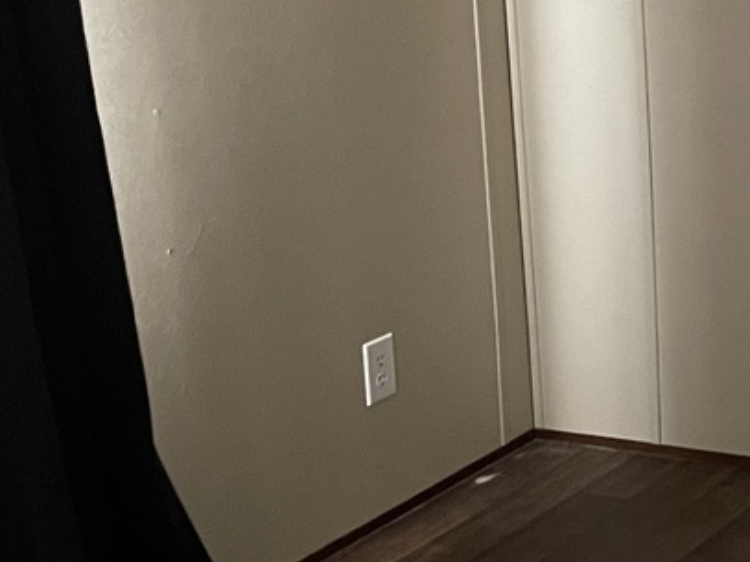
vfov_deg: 16.0
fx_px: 1993
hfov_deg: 18.5
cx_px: 1170
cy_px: 142
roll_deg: +0.2
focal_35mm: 92
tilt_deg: -9.7
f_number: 1.6
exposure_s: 1/30
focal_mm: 4.2
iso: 800
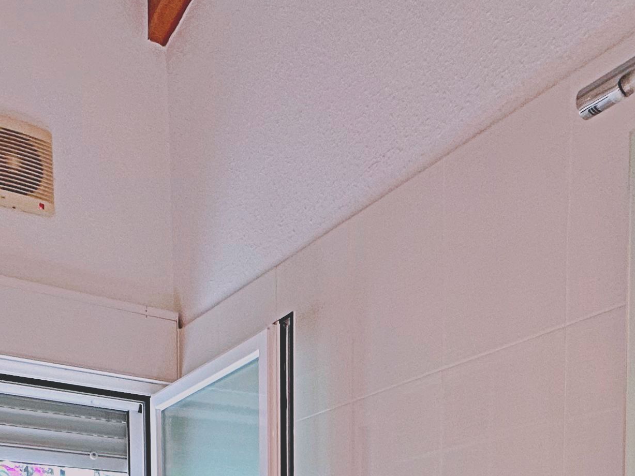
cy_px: 695
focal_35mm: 46
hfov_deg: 41.0
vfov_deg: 24.9
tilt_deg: -5.1
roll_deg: -0.1
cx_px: 248
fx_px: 844
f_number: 2.2
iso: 100
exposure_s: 1/100
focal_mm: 2.22
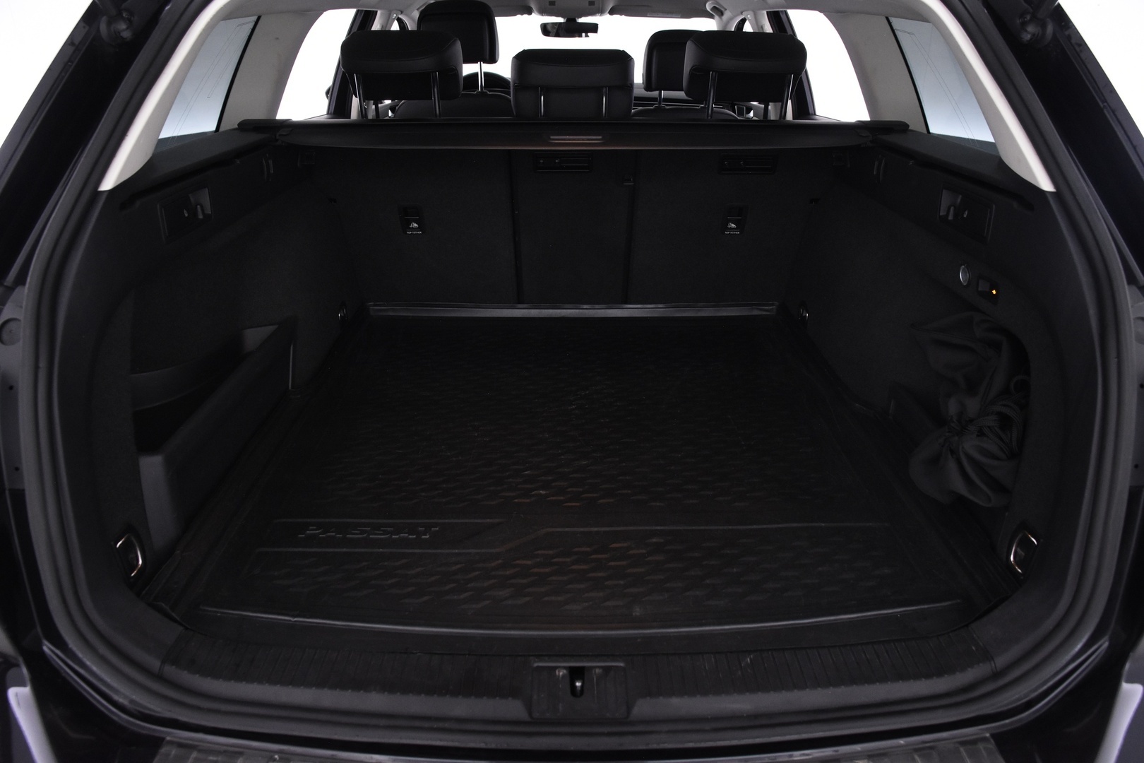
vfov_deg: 53.1
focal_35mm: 24
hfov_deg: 73.7
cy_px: 382
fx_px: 763
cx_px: 572
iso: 2000
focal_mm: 16
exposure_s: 1/50
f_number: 5
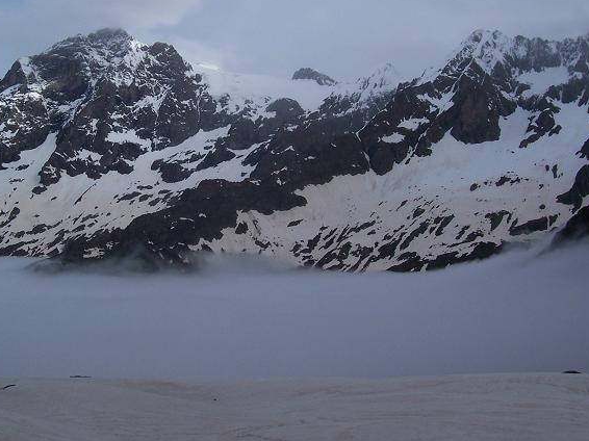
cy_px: 142
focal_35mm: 57
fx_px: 969
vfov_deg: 25.5
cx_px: 220
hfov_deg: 33.6
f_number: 5.6
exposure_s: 1/500
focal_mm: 7
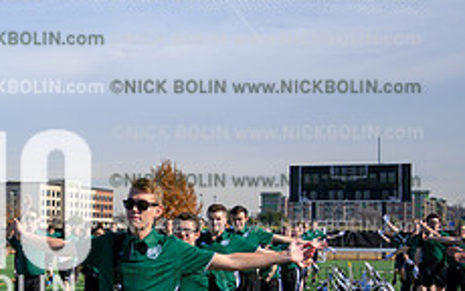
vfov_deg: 18.0
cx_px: -53
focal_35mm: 72
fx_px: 913
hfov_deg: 26.3
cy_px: 227
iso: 125
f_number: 4
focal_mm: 28
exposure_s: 1/3200
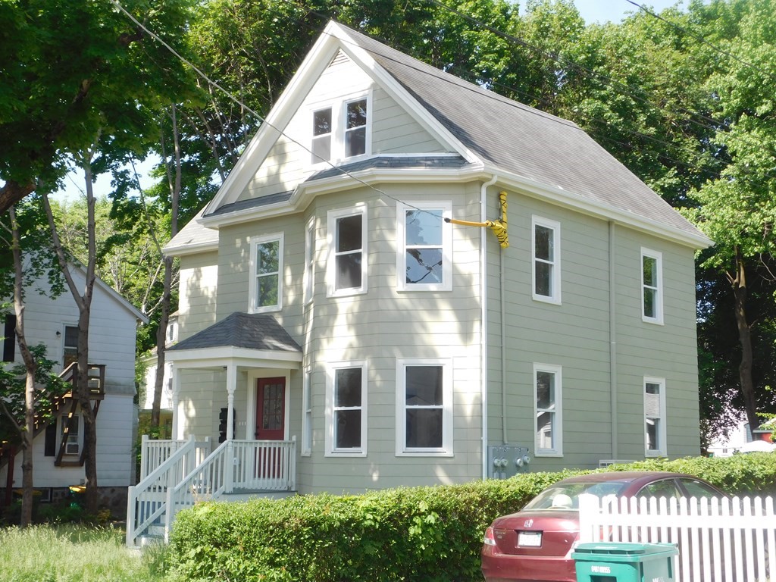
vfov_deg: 28.6
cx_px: 388
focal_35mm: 51
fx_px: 1143
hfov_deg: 37.5
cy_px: 291
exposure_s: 1/320
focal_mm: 9
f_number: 3.8
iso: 125
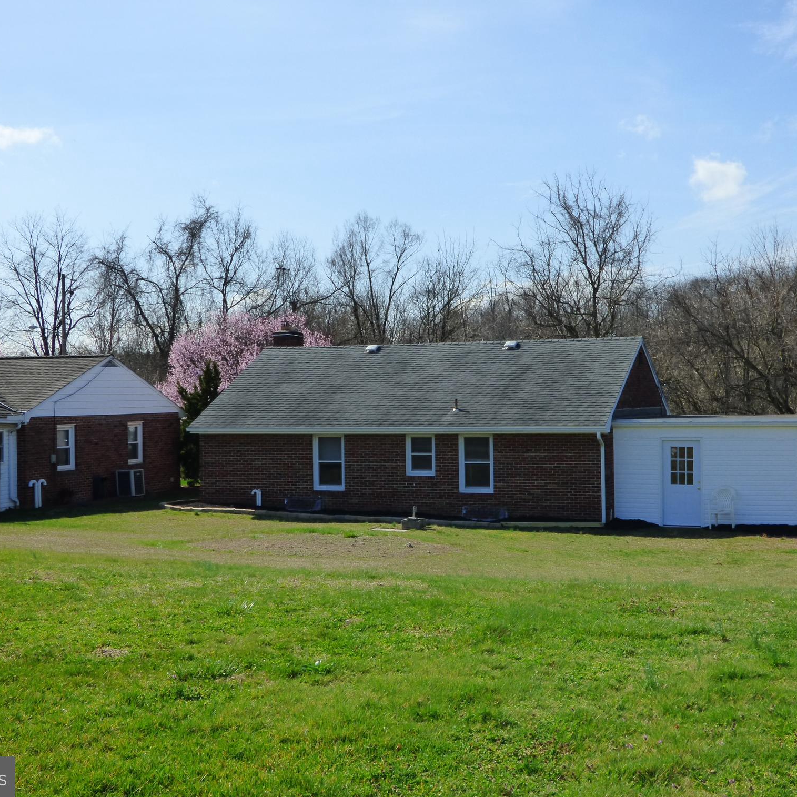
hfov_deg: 34.7
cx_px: 422
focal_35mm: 49
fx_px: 1276
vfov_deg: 34.7
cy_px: 396
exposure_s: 1/640
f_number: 5.6
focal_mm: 7.37
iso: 200
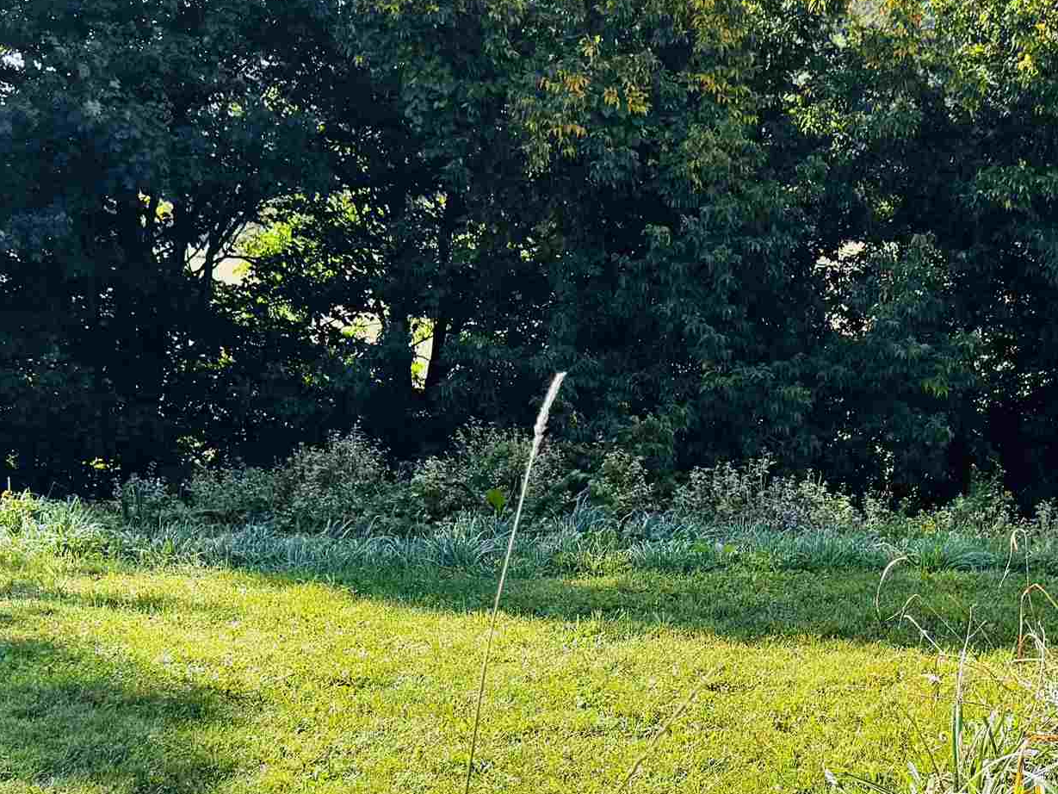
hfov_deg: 31.7
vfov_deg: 24.0
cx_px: 770
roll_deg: +1.2
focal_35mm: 60
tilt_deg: -14.0
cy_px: 635
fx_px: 1834
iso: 80
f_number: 1.78
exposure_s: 1/1678
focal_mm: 6.76
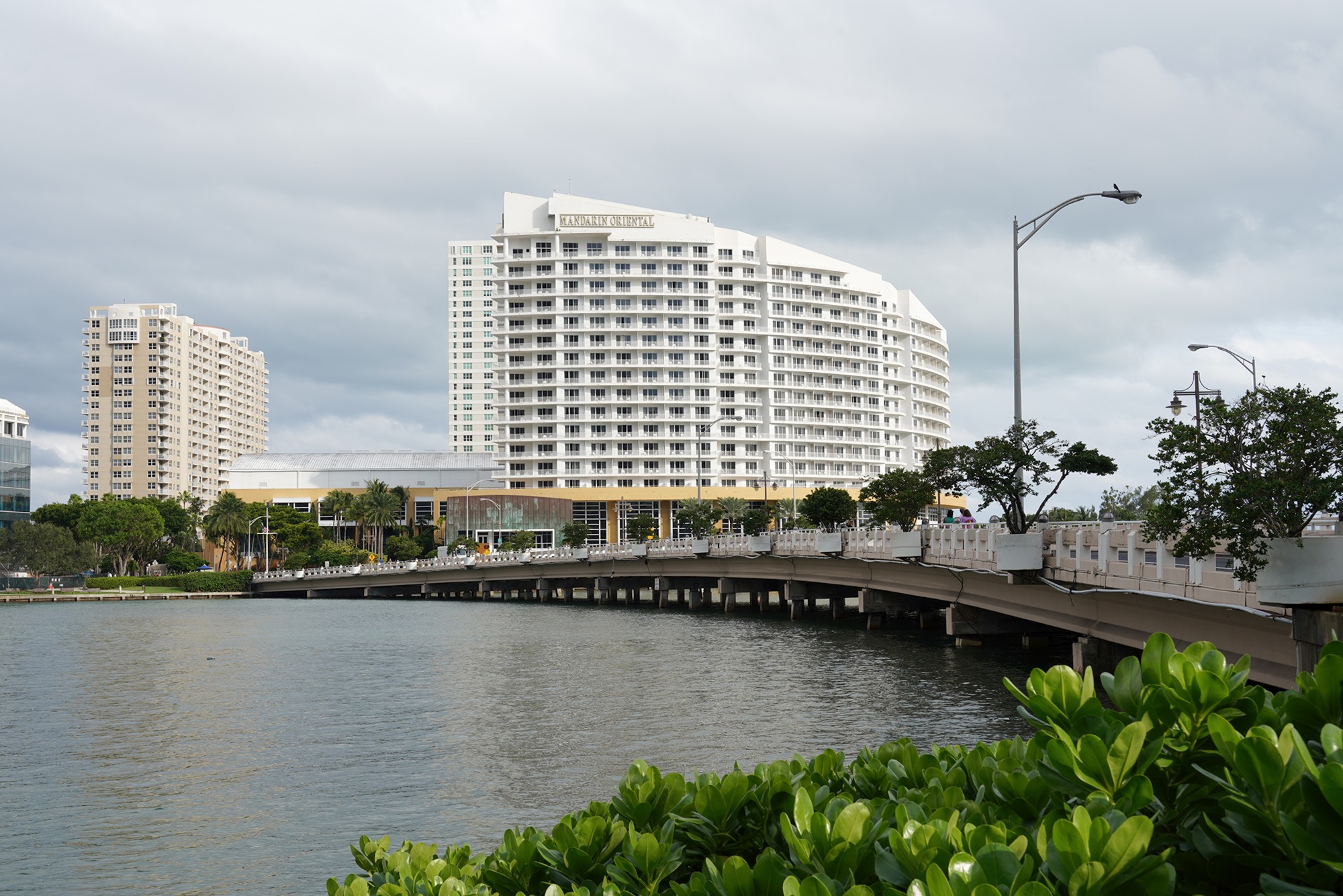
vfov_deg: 30.5
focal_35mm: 44
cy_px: 448
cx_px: 672
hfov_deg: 44.5
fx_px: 1642
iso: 100
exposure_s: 1/100
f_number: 13
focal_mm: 44
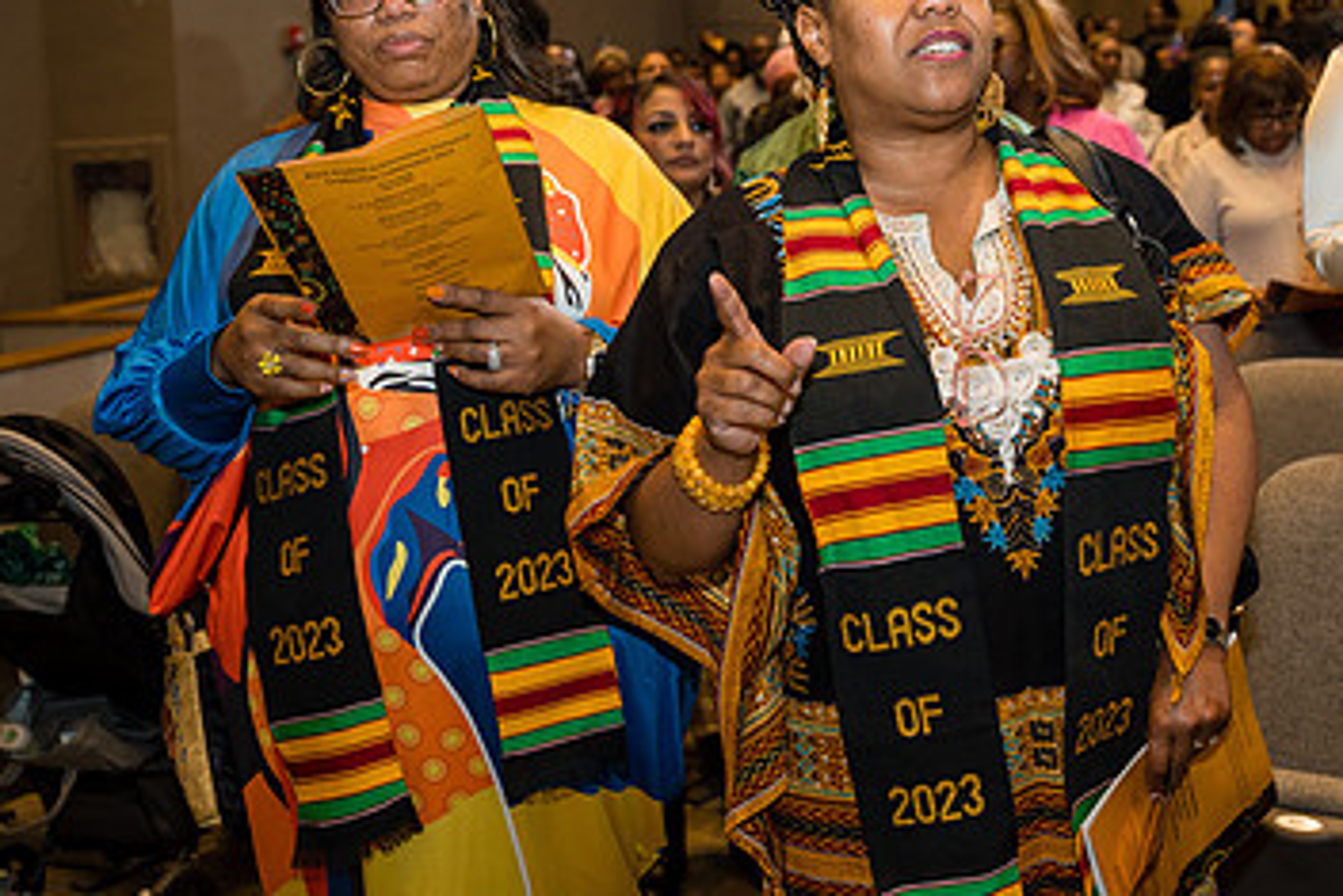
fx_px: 1717
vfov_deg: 28.9
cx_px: 974
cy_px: 254
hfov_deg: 41.7
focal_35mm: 46
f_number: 2.8
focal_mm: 26.6
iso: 640
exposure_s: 1/250
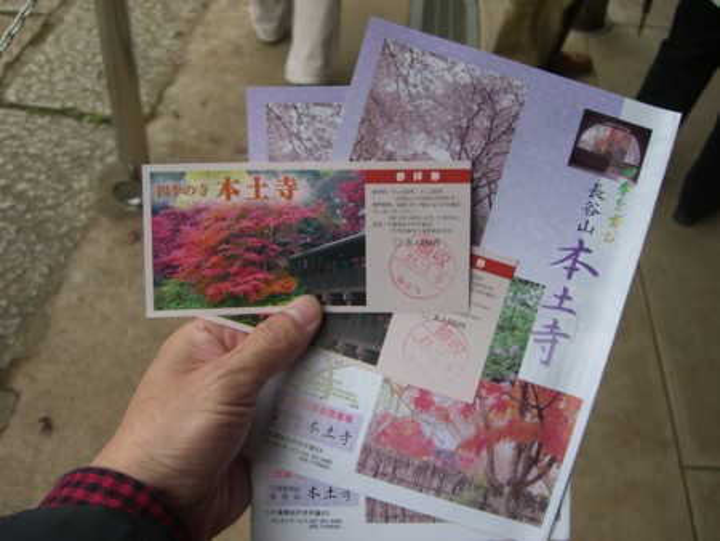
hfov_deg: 49.0
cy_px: 270
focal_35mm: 38
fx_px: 791
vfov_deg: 37.8
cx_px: 360
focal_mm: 7.9
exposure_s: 1/250
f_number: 2.8
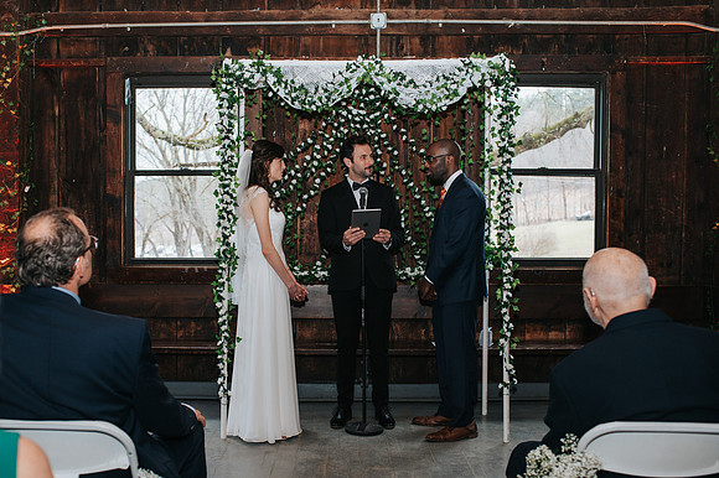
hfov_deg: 46.2
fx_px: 839
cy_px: 253
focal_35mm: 42
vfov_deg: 31.8
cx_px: 308
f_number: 3.2
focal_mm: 35
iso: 1000
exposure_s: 1/200
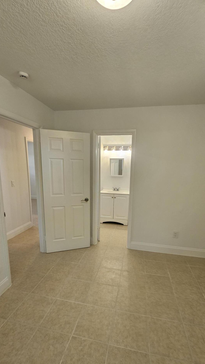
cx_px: 109
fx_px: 145
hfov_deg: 70.5
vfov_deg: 102.9
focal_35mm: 15
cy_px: 193
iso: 100
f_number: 2.2
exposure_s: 1/60
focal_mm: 2.2
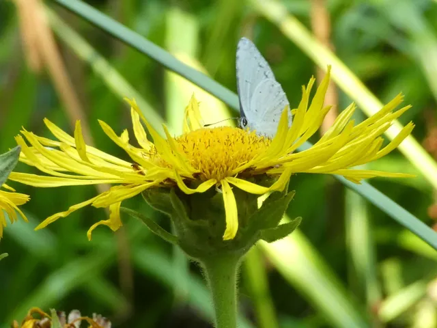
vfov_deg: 12.1
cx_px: 218
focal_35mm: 122
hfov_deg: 16.1
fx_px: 1540
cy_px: 164
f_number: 5.1
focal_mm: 21.9
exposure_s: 1/80
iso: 400
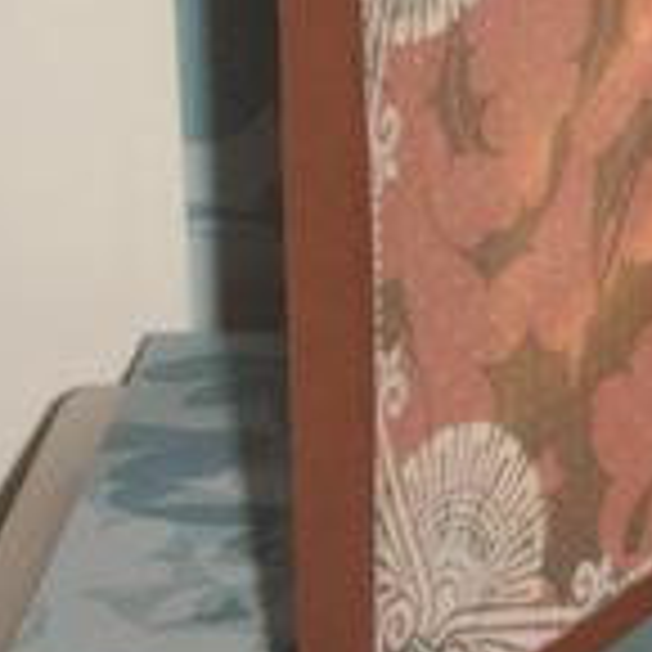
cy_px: 175
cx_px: 746
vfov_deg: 9.9
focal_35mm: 176
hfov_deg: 9.8
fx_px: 3750
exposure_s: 1/40
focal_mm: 13.5
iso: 160
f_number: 7.1
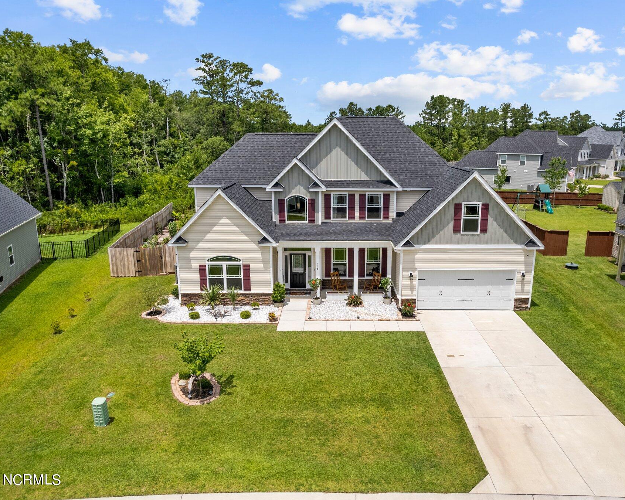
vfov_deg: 56.8
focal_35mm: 25
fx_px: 462
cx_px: 333
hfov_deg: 68.0
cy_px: 251
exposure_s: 1/500
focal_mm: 8.38
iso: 100
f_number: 2.8
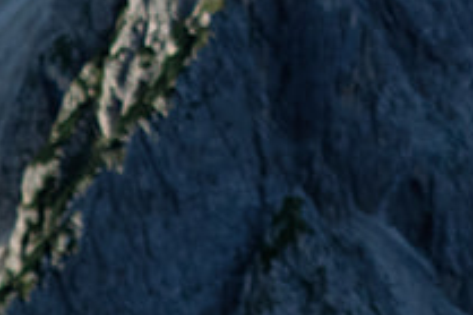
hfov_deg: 7.4
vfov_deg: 5.1
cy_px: -139
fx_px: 3518
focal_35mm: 268
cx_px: 939
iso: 125
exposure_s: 1/8000
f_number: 1.4
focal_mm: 23
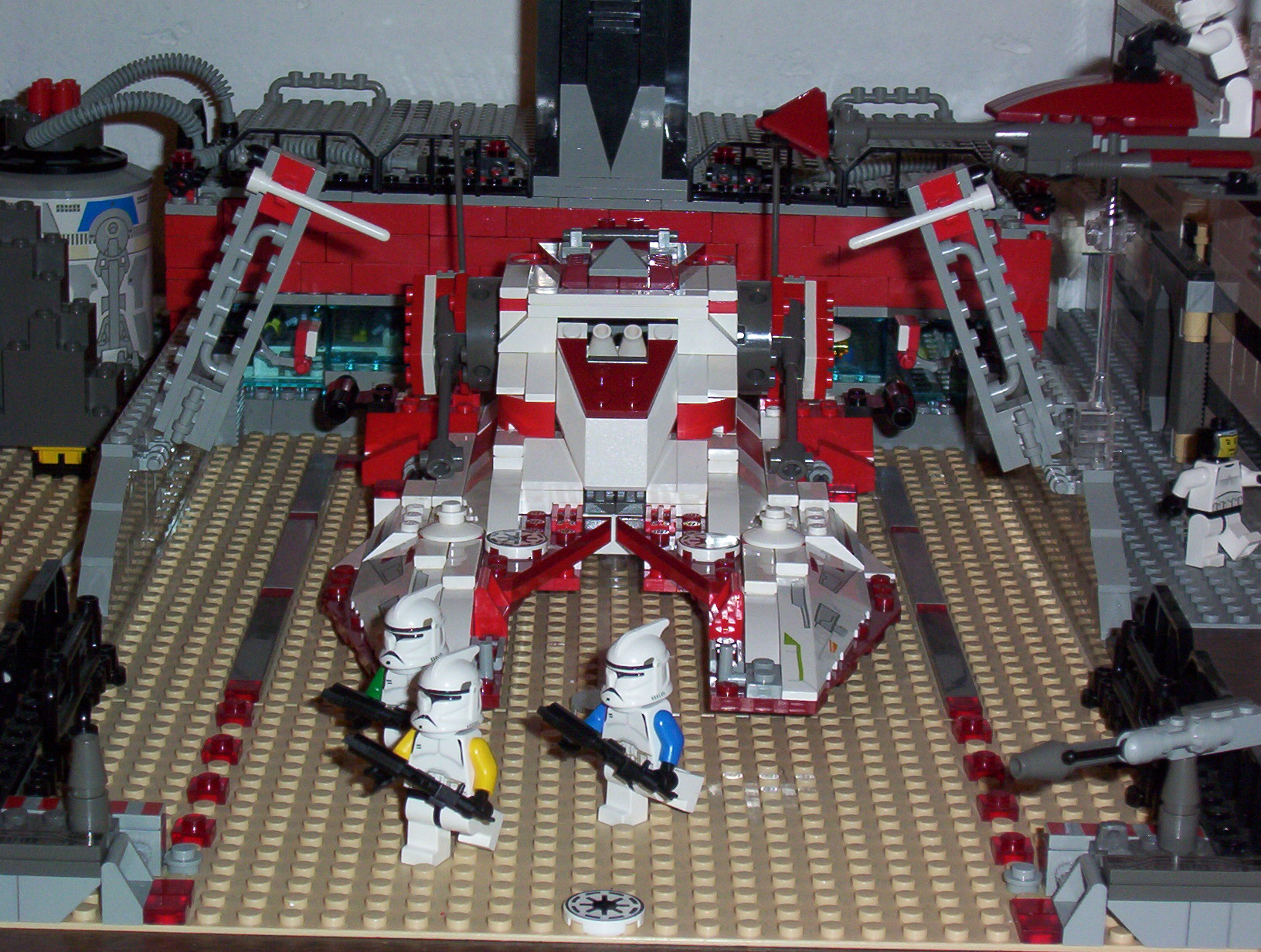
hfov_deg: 25.0
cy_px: 476
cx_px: 630
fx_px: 2848
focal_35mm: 78
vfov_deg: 19.0
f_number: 3.94
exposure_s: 1/58
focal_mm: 12.09
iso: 140
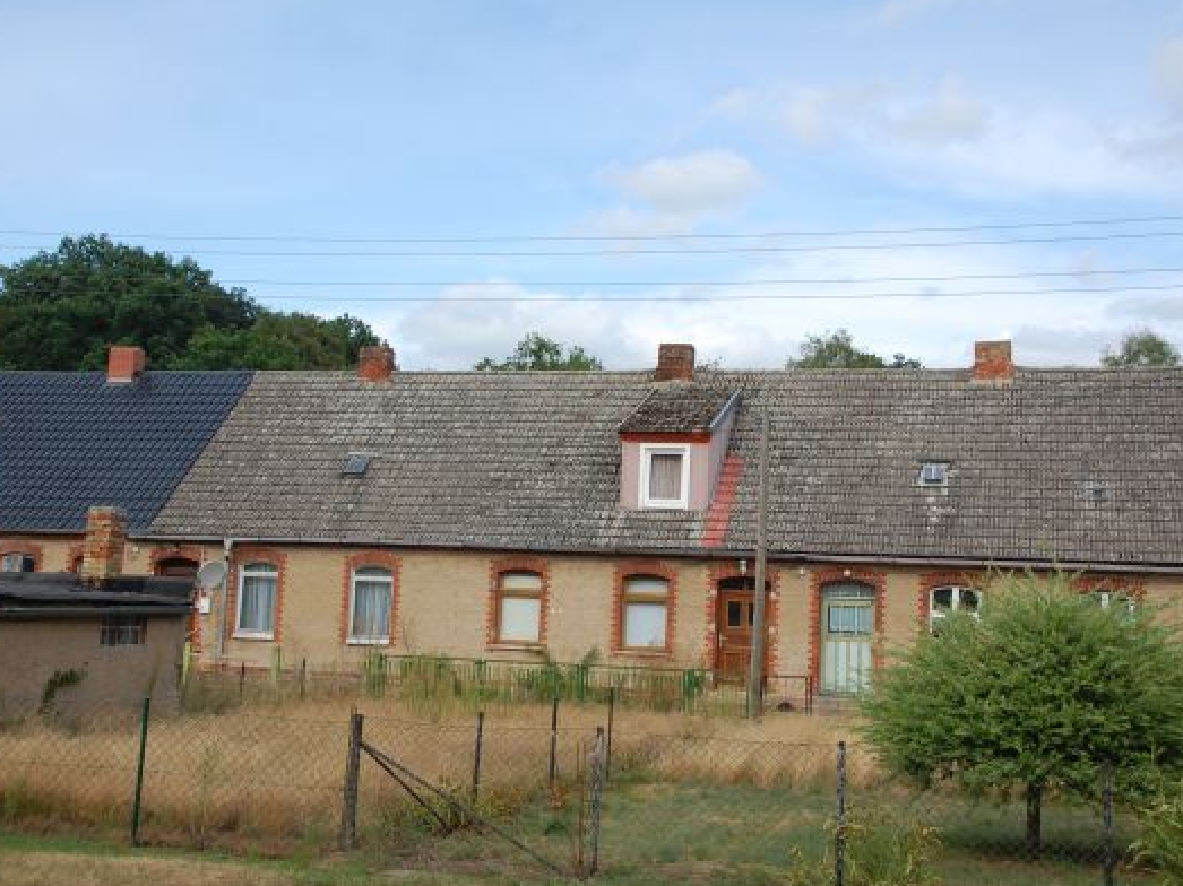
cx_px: 575
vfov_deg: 33.6
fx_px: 1469
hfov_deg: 43.9
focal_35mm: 43
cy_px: 444
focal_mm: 26
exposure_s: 1/250
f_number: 8
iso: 200
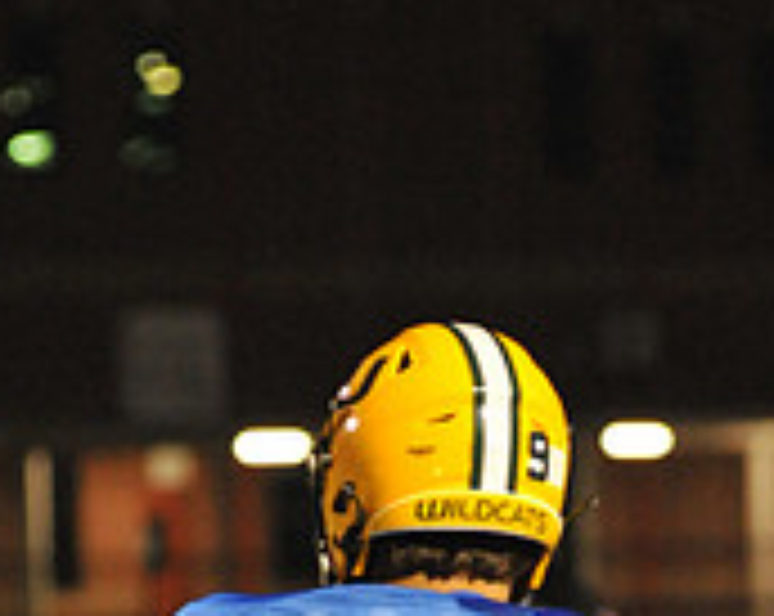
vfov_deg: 2.4
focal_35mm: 634
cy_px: 1147
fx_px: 14499
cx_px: 374
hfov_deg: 3.1
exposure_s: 1/200
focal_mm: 200
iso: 5000
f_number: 5.6
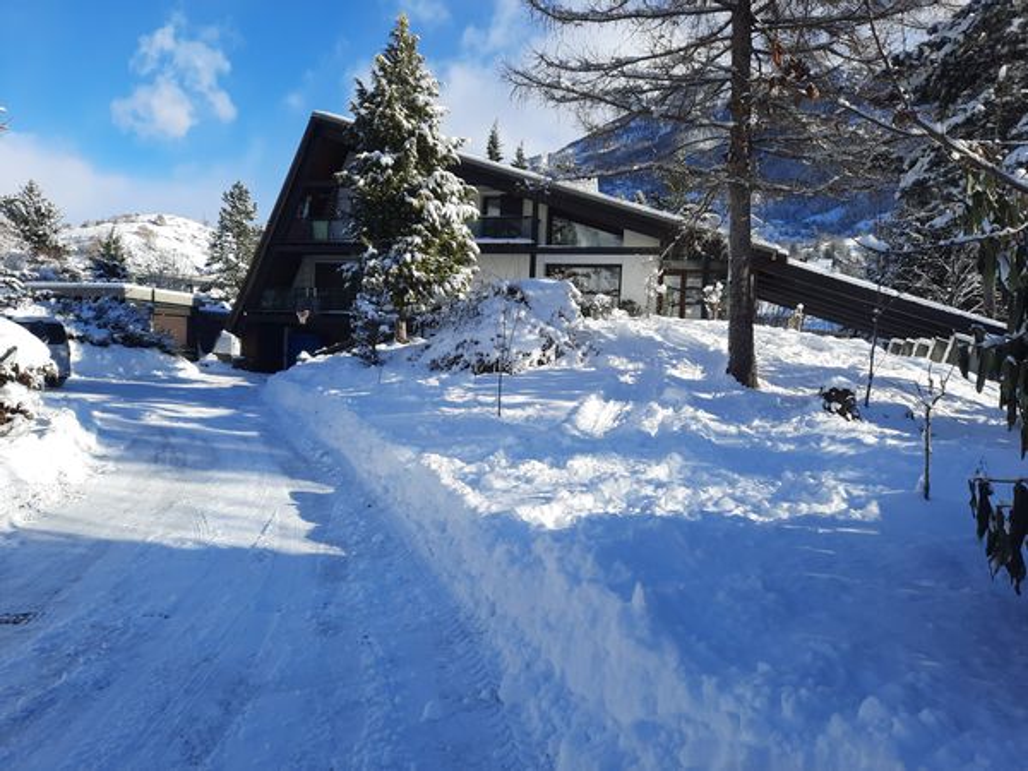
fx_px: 742
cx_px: 514
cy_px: 386
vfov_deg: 54.9
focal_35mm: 25
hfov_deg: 69.4
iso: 32
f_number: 2
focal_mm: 4.6
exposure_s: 1/988
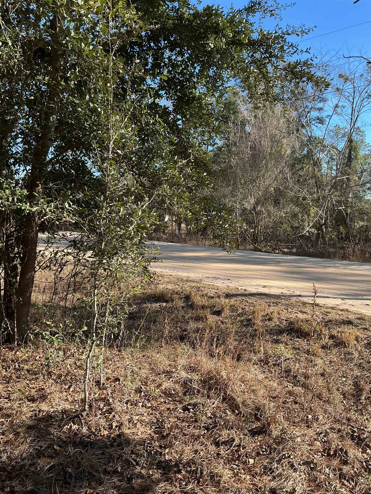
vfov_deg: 61.7
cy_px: 247
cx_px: 186
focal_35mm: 29
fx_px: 414
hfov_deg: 48.2
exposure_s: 1/457
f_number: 1.8
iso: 25
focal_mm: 3
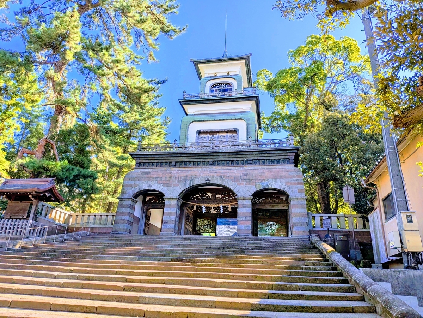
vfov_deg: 56.8
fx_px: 293
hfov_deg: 71.6
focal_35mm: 24
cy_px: 159
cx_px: 212
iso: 25
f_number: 1.7
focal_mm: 4.53
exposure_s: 1/831
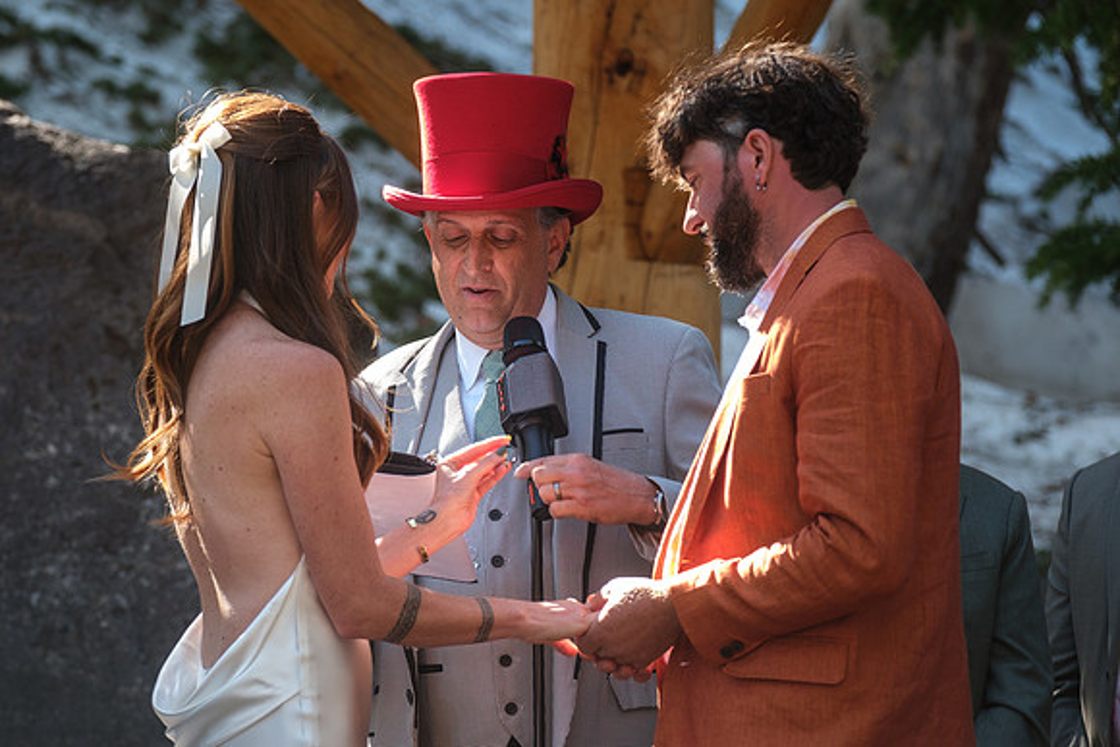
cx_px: 560
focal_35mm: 279
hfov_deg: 7.4
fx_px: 8696
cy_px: 459
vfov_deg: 4.9
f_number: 4
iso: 400
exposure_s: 1/150
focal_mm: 129.2
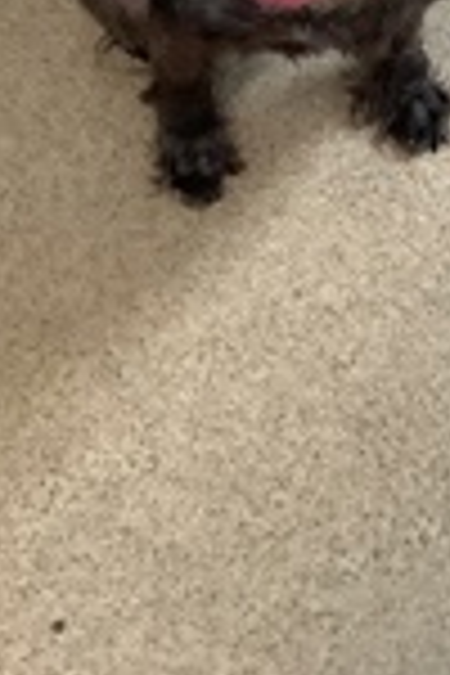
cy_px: -22
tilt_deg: -52.0
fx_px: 1687
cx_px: 371
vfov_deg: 21.7
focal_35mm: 90
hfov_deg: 15.1
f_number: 2.4
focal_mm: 3.3
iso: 400
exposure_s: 1/60
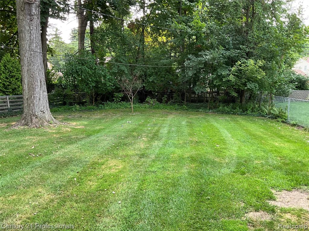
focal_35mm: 29
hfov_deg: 61.7
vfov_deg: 48.2
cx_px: 154
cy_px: 116
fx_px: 259
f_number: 1.8
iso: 32
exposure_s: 1/122
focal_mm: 3
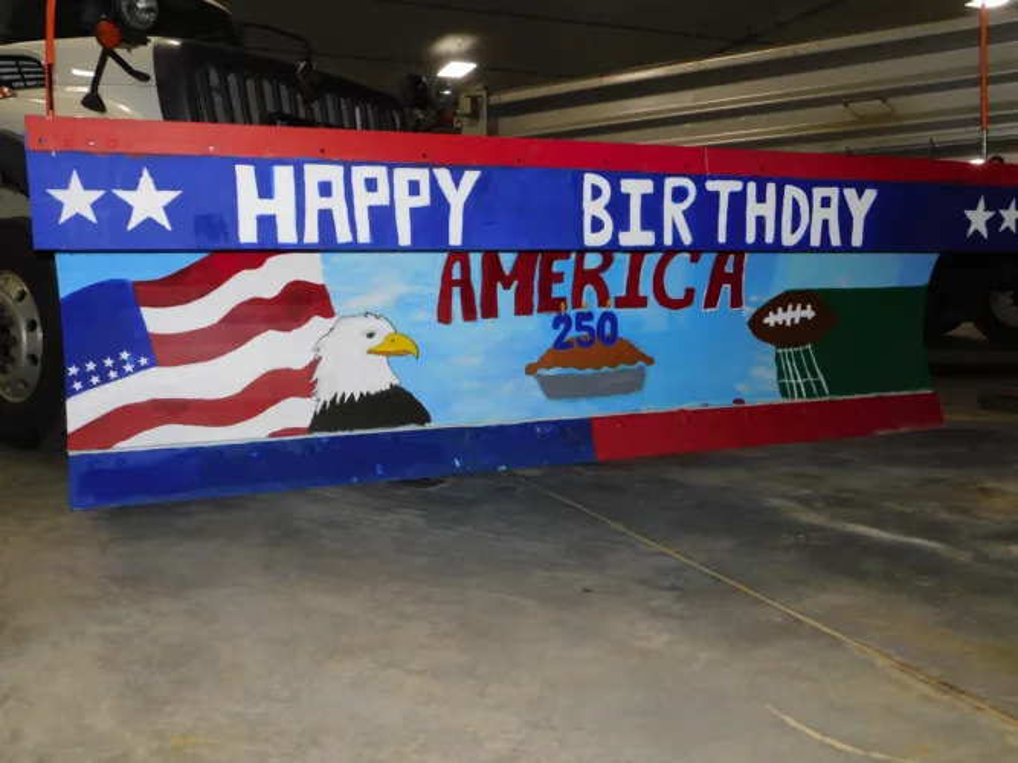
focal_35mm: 30
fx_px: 882
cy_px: 382
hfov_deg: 60.0
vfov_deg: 46.8
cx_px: 509
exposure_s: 1/30
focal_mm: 5.3
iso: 200
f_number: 3.2
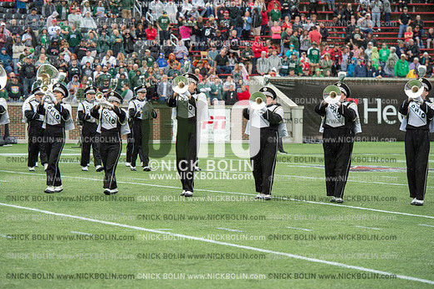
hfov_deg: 13.6
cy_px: 140
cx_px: 201
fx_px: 1819
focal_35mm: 151
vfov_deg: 9.1
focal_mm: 135
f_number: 4
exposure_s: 1/500
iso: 400
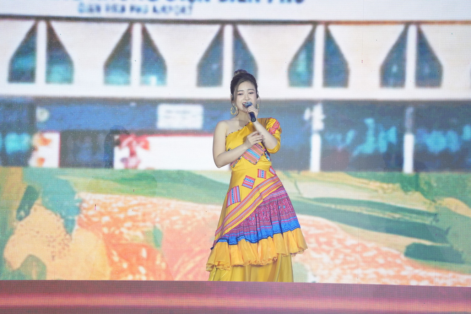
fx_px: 7849
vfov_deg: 2.3
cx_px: 236
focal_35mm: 600
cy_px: 157
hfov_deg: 3.4
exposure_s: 1/200
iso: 3200
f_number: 6.3
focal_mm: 600
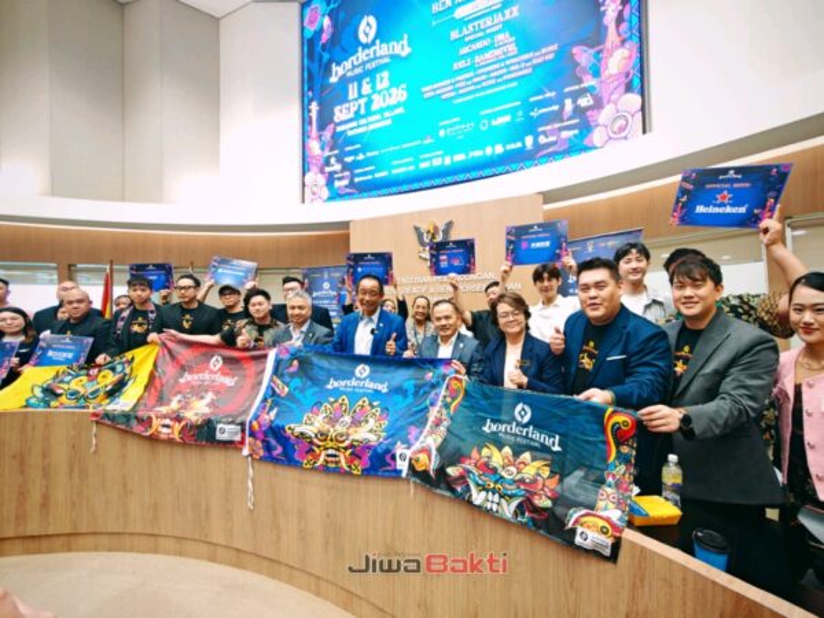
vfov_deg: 94.5
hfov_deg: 110.5
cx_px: 412
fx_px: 286
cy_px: 309
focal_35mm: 12
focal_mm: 1.82
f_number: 2
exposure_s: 1/20
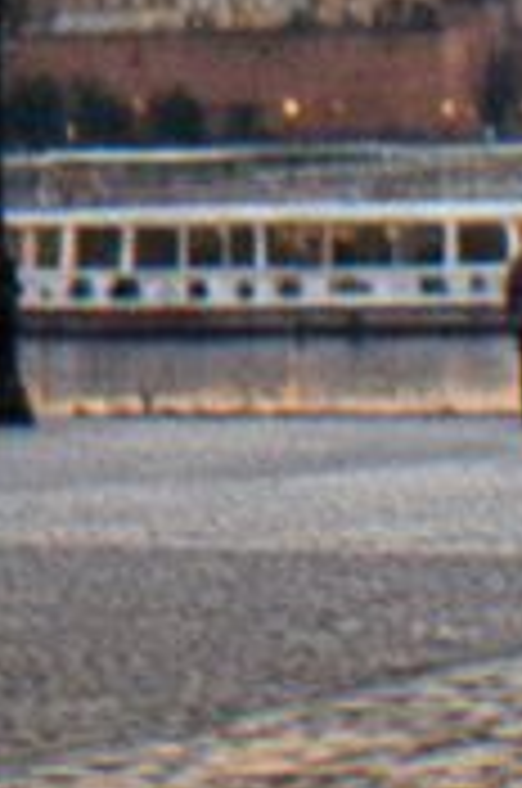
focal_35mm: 401
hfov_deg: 3.4
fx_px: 8756
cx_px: 518
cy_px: -59
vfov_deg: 5.1
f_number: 2.5
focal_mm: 70
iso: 2500
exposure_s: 1/160
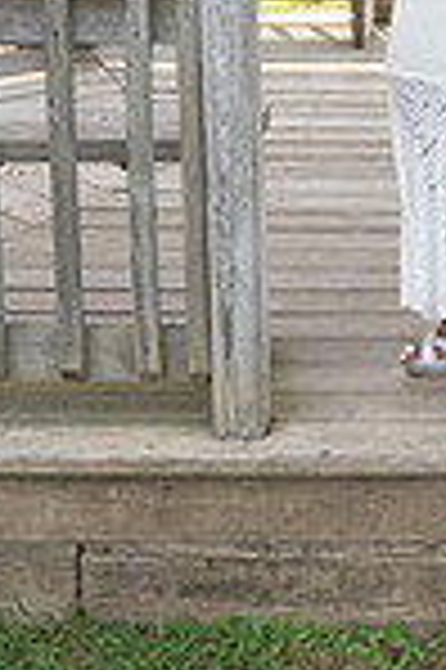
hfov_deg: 12.3
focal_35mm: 109
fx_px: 2030
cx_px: 532
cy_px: -202
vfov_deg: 17.6
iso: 800
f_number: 3.7
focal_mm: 35
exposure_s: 1/1600
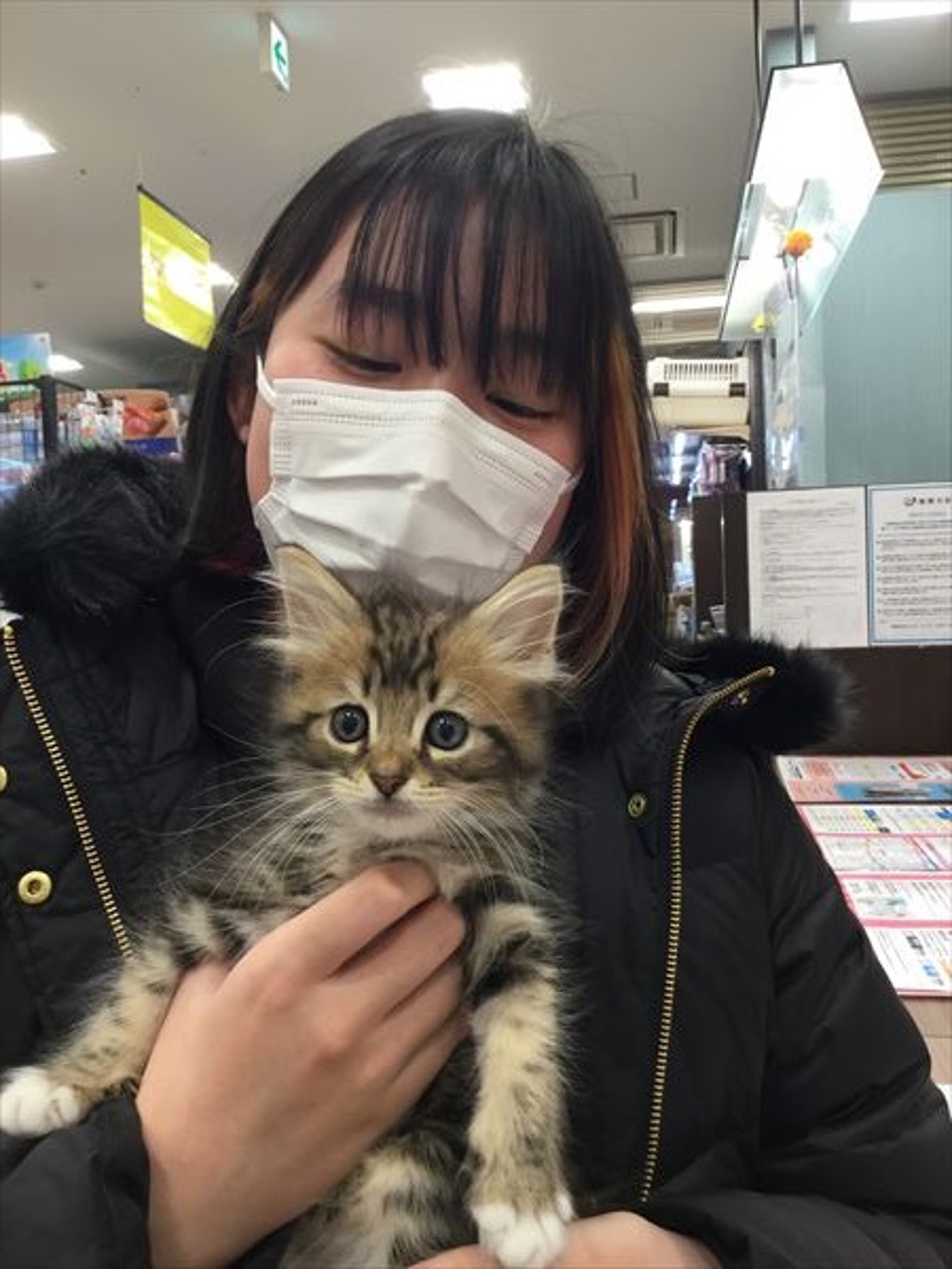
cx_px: 476
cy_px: 634
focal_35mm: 31
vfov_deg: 58.4
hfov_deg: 45.4
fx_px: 1137
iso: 50
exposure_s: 1/30
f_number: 2.4
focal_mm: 3.3
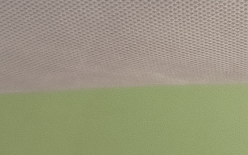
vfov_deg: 7.3
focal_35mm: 158
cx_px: 240
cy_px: -328
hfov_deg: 13.1
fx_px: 1068
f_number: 1.75
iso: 1190
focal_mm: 5.5
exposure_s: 1/50
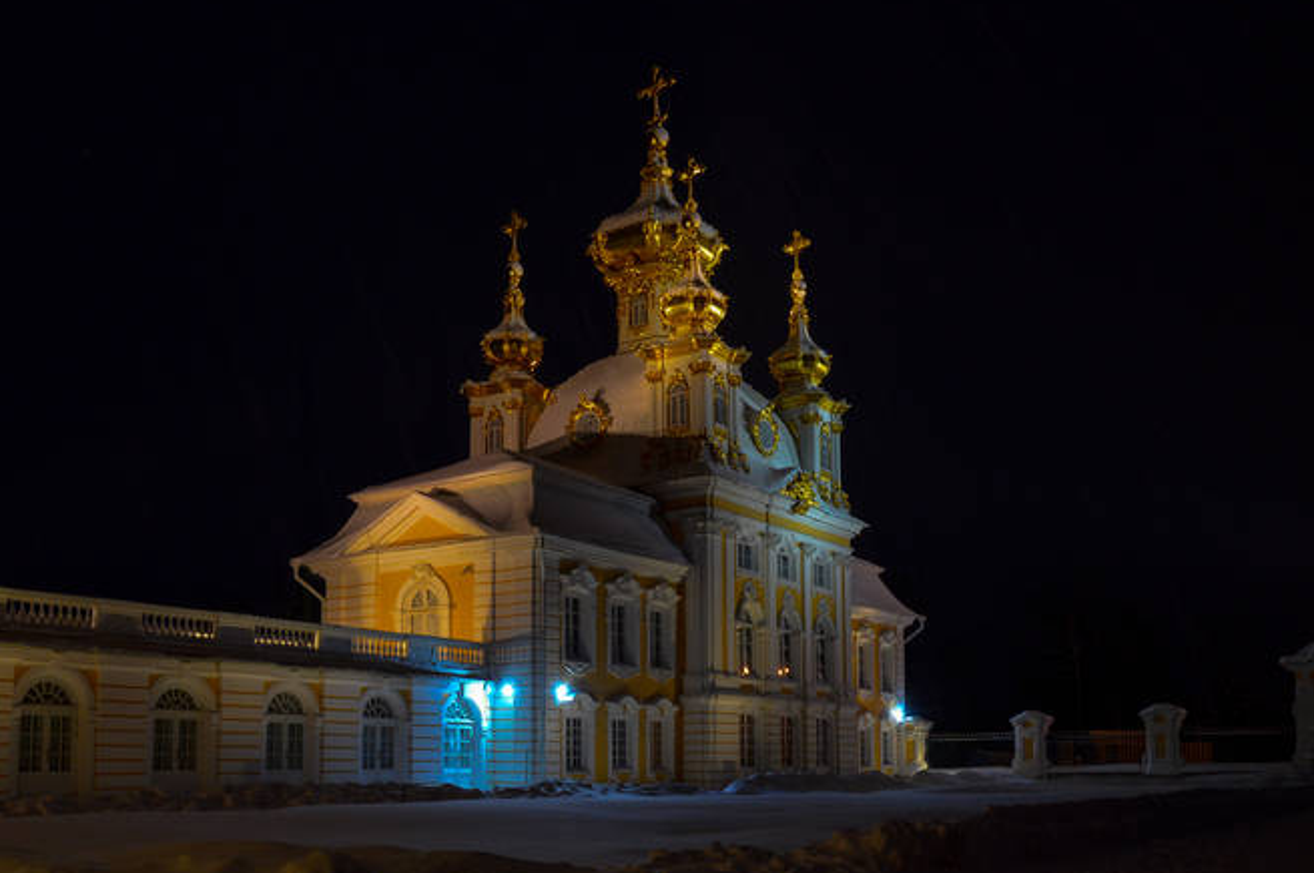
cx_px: 624
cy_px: 452
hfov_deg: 57.3
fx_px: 1203
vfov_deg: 39.9
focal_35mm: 33
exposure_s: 1/10
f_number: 5.6
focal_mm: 20
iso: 800
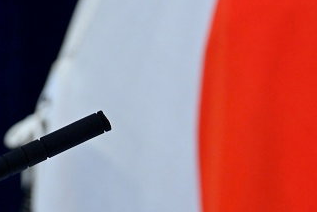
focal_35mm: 1512
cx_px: 285
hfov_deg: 1.4
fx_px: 13326
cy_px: 104
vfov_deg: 0.9
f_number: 8
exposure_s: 1/400
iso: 4000
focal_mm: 600
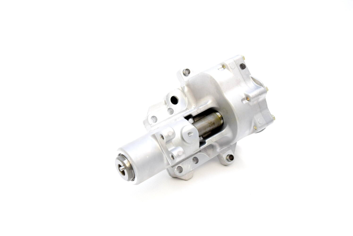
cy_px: 118
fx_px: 456
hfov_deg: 42.3
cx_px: 176
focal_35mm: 46
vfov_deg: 29.0
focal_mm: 31
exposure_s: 1/160
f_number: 6.3
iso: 400
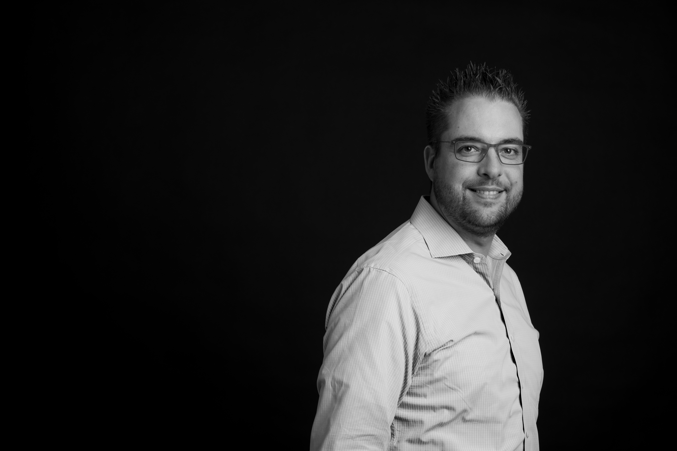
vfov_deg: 14.0
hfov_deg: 20.8
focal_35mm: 98
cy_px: 226
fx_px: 1843
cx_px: 338
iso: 100
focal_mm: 98
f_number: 10
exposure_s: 1/160
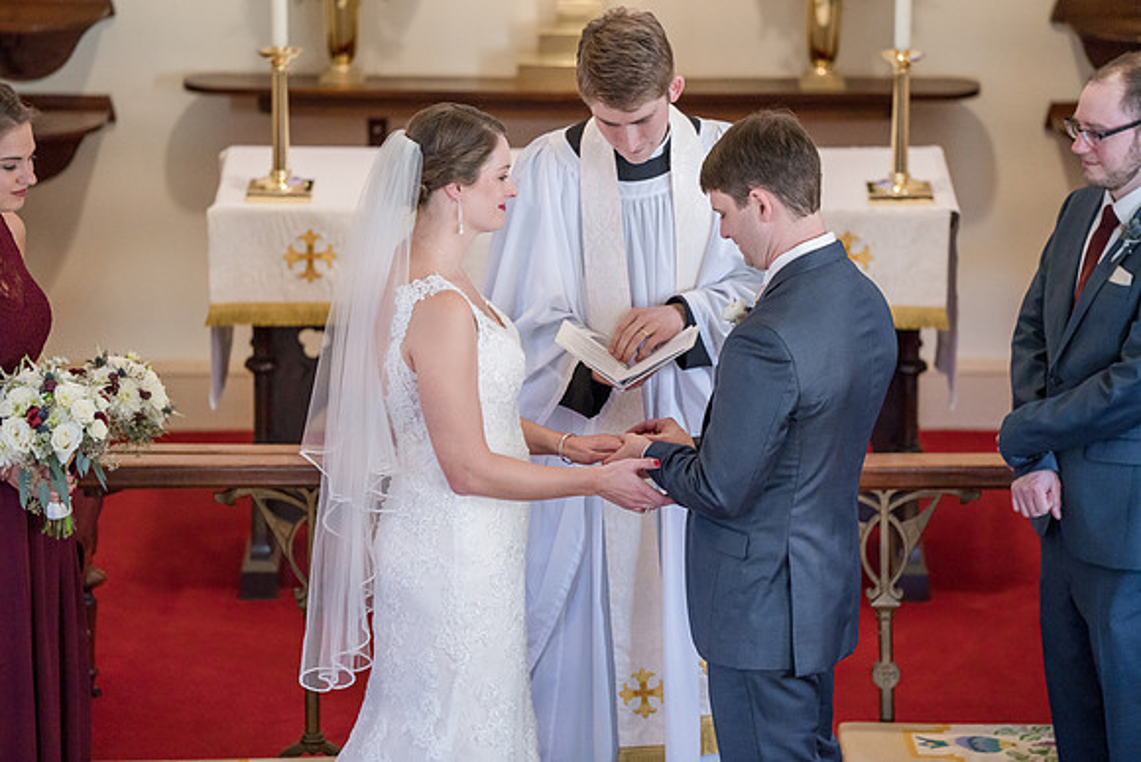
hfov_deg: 10.1
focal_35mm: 203
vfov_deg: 6.8
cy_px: 377
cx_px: 580
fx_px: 6447
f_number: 3.2
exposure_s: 1/250
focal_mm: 200
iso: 2000
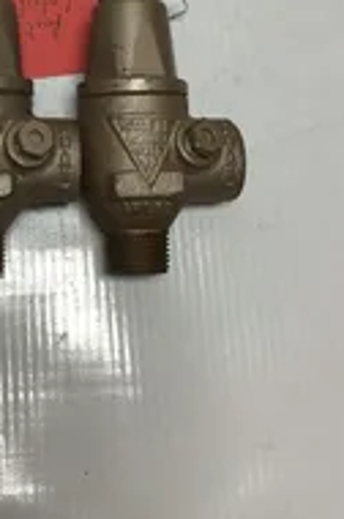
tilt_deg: -76.1
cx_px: 41
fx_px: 978
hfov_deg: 19.6
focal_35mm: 68
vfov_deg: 28.9
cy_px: 87
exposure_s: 1/264
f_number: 2.4
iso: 25
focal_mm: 3.3
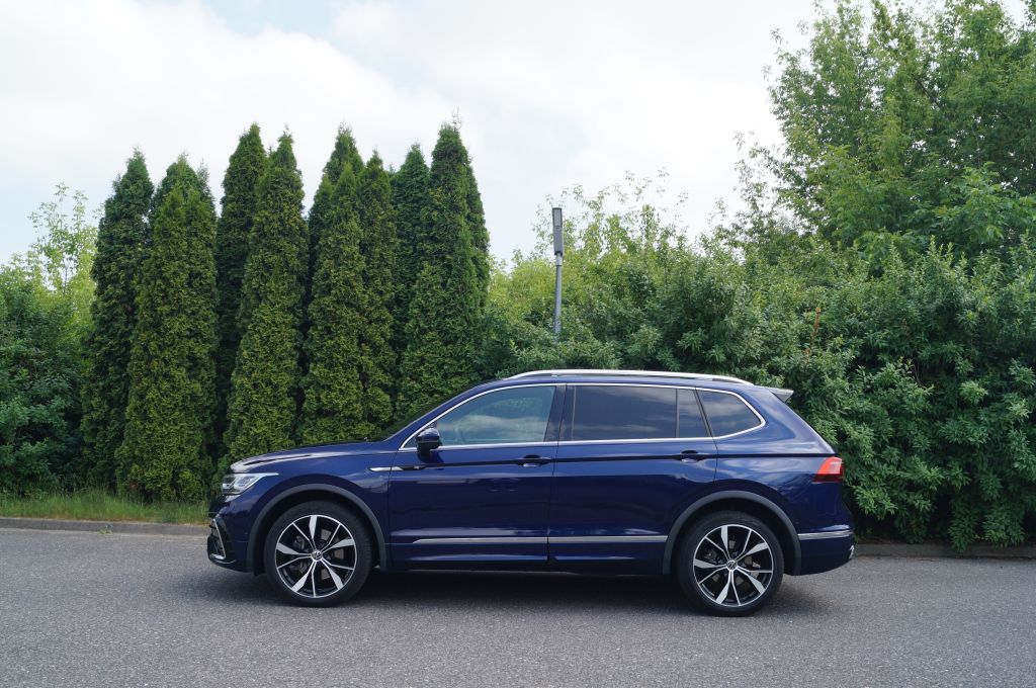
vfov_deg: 43.5
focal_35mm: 30
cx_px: 518
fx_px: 862
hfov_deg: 62.0
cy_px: 344
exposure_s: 1/100
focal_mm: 20
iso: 100
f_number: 10
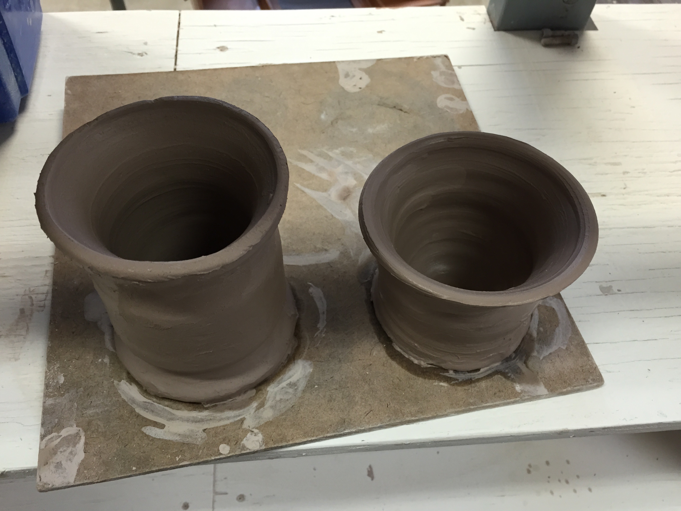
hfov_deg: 61.7
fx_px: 571
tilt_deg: -52.8
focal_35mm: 29
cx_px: 340
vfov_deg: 48.2
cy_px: 256
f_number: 2.2
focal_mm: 4.15
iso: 100
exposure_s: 1/30
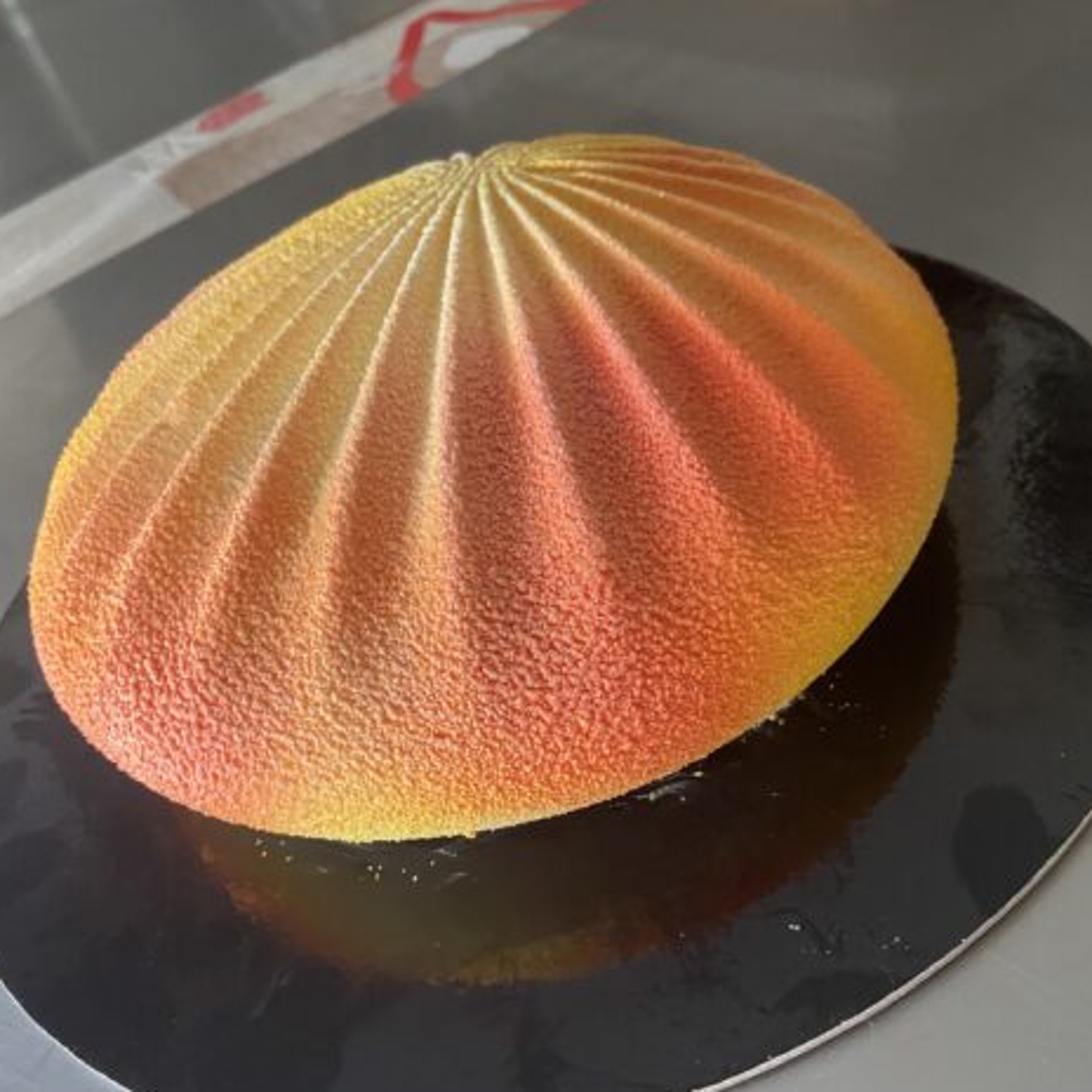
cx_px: 566
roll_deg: +19.5
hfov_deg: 49.7
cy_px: 579
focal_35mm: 33
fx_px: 1178
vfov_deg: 49.7
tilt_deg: -42.0
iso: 250
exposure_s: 1/50
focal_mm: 4.25
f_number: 1.8
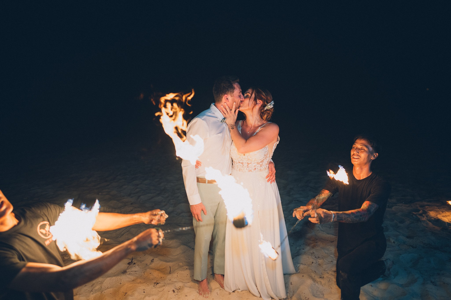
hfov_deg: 73.7
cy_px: 150
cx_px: 226
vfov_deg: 53.1
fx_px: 301
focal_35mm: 24
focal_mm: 24
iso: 640
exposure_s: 1/200
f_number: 1.4
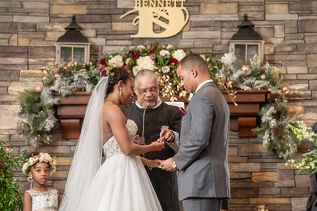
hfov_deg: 12.5
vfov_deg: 8.3
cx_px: 172
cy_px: 113
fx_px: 1450
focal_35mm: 165
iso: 2000
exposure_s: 1/200
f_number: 4
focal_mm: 147
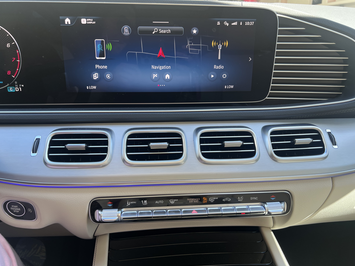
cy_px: 129
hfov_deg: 65.3
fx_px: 277
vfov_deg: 51.3
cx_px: 176
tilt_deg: -18.3
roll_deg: -1.0
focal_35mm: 27
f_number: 1.5
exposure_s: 1/121
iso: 50
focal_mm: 5.7
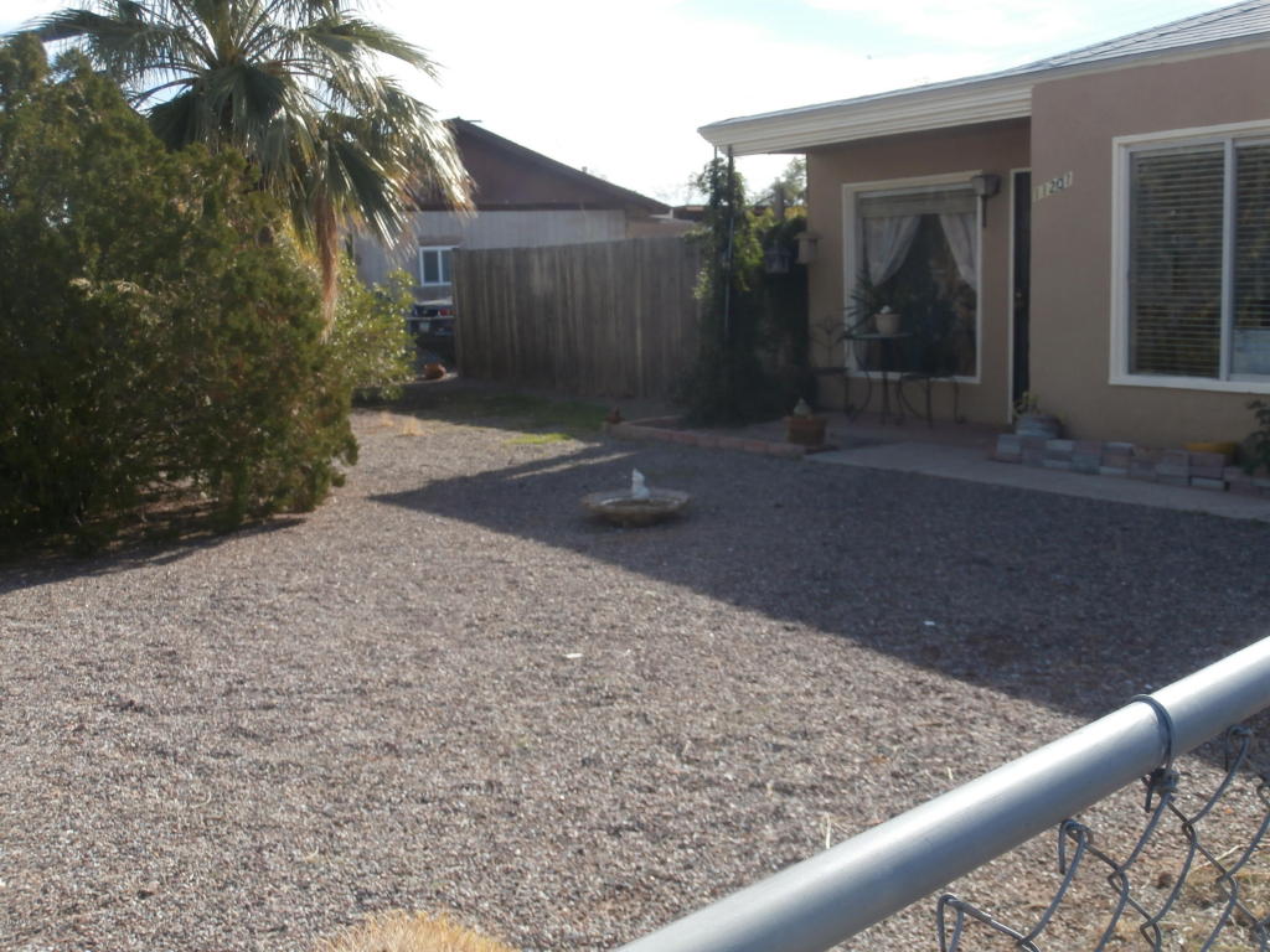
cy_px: 476
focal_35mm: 38
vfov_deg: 37.7
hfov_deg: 49.0
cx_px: 635
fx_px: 1394
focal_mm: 6.67
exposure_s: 1/500
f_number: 3.9
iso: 100
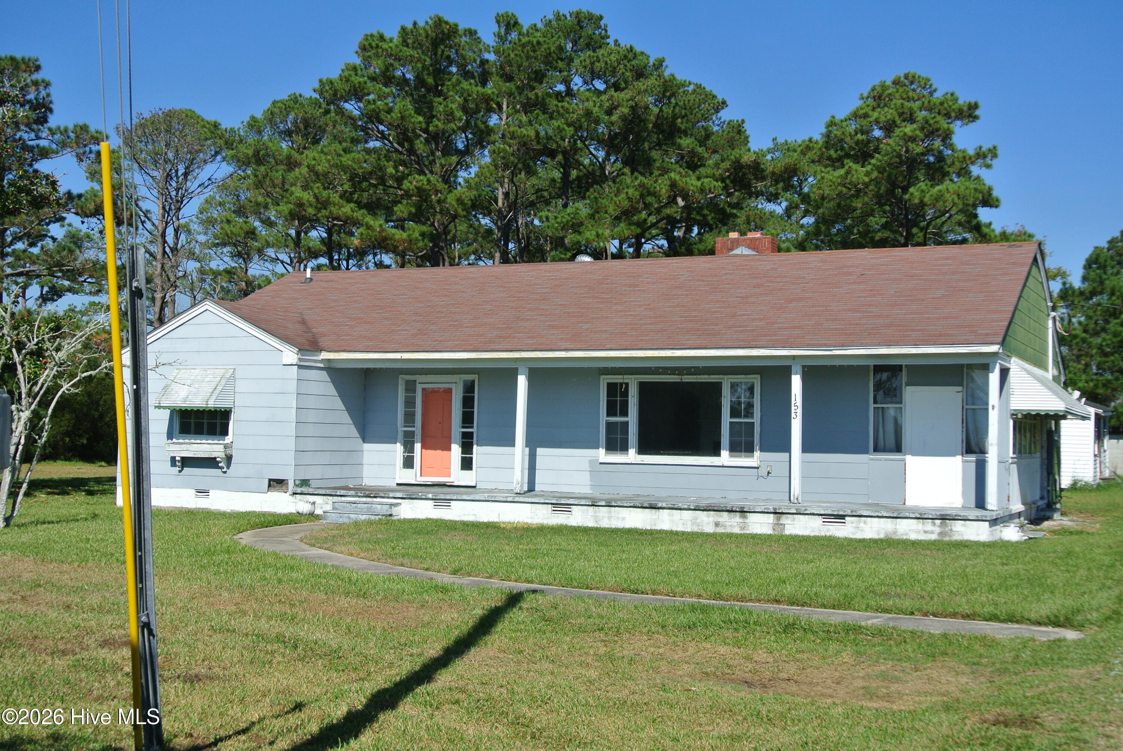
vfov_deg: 30.6
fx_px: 1374
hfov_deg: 44.5
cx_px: 562
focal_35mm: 44
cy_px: 376
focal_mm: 16.3
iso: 100
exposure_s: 1/800
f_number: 5
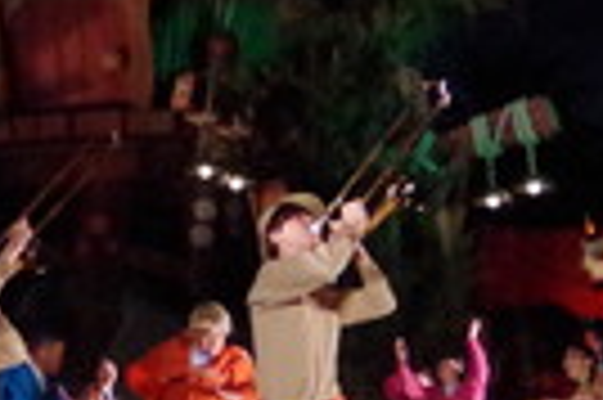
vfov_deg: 13.2
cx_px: -207
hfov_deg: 18.3
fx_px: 1723
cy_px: 245
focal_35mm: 103
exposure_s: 1/100
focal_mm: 18
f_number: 4
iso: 6400
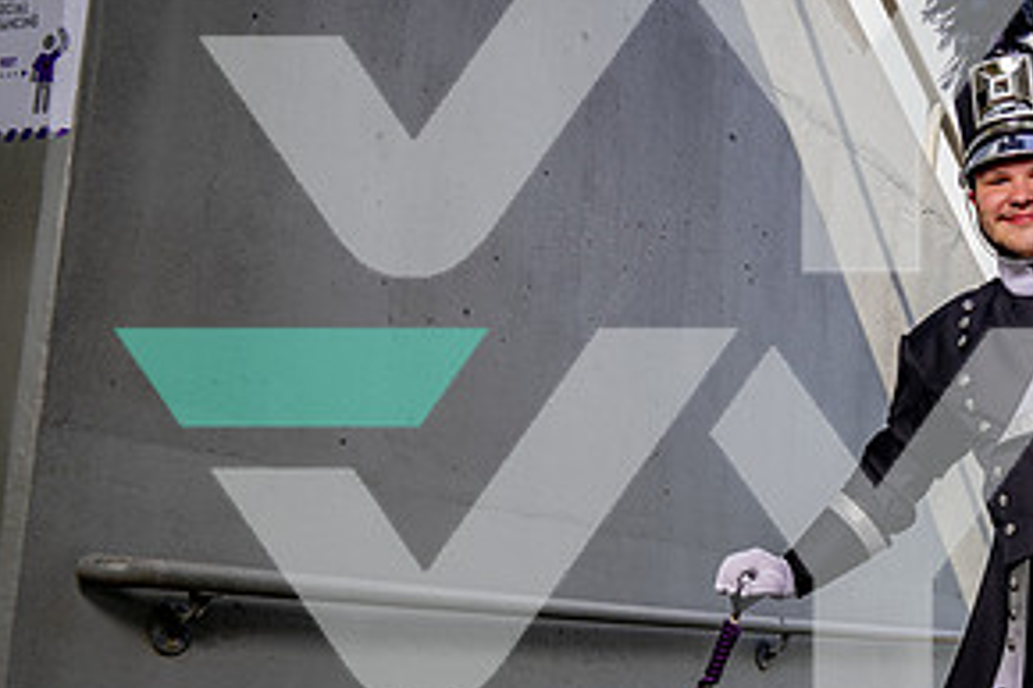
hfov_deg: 37.0
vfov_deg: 27.6
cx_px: 1022
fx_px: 1376
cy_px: 519
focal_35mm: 48
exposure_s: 1/250
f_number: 5.6
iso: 100
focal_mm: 24
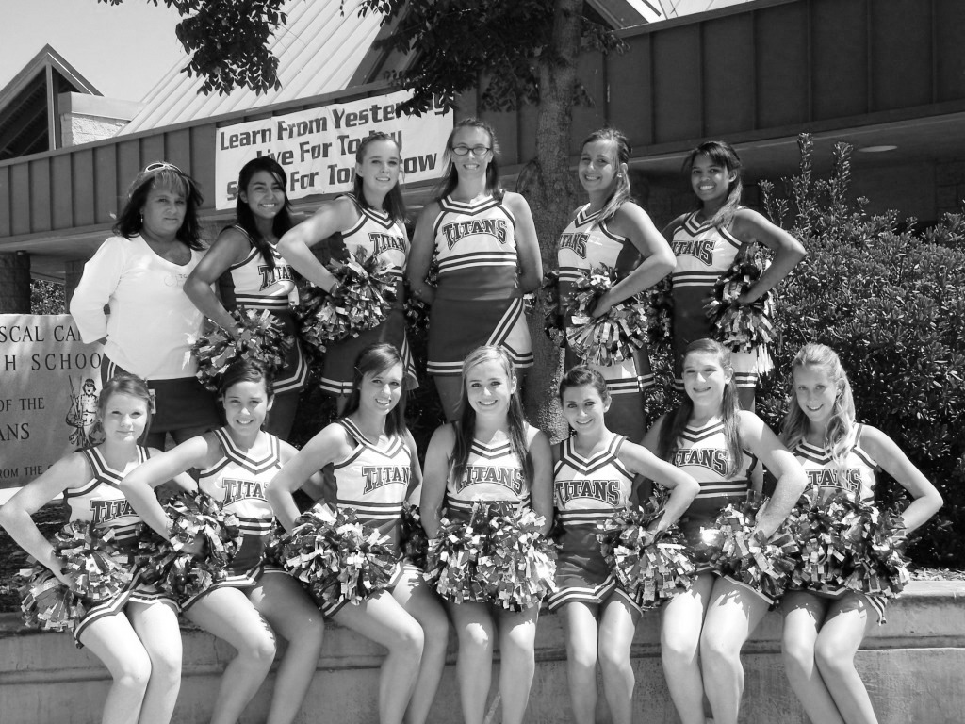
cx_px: 482
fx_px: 1310
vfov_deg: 30.9
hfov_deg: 40.4
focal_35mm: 47
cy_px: 362
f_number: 7.8
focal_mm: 8.3
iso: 80
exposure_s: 1/125
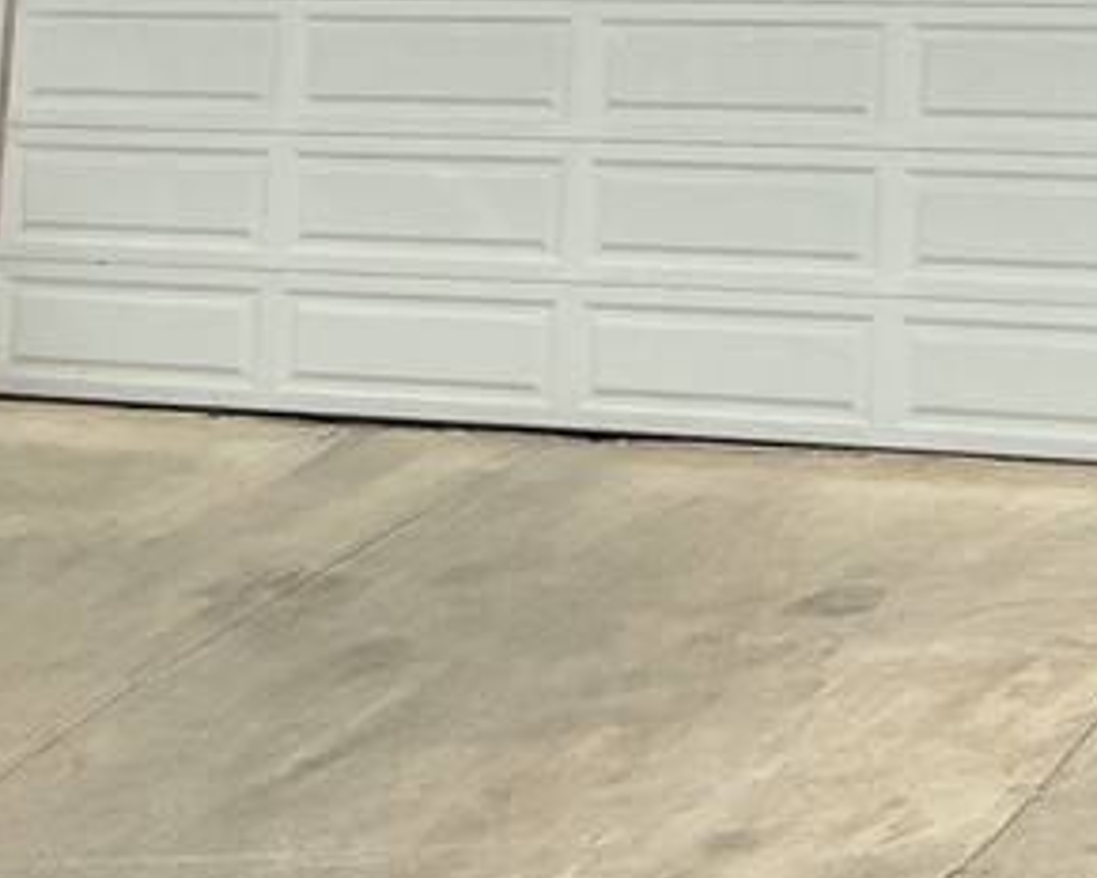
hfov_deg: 18.4
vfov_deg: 14.6
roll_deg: -1.3
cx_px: 1237
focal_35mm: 100
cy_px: -307
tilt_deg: +6.3
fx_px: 3247
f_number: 1.8
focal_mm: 3
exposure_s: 1/312
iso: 25
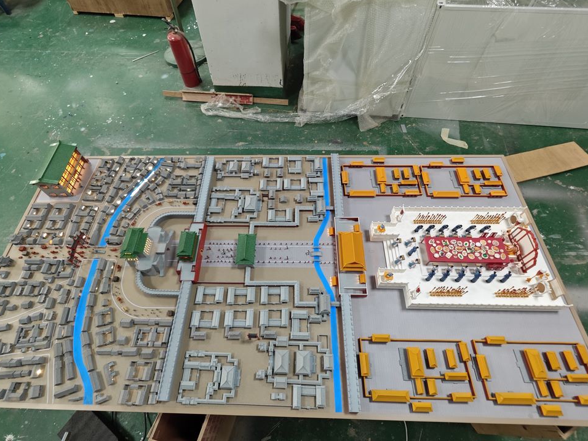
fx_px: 255
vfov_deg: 81.6
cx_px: 278
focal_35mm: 15
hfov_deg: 98.1
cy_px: 235
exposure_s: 1/46.6
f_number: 1.8
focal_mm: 2.03
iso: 200
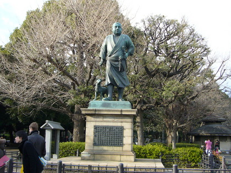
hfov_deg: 41.2
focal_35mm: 46
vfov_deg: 31.5
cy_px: 86
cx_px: 116
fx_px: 307
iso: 80
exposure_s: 1/320
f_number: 3
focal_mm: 5.4
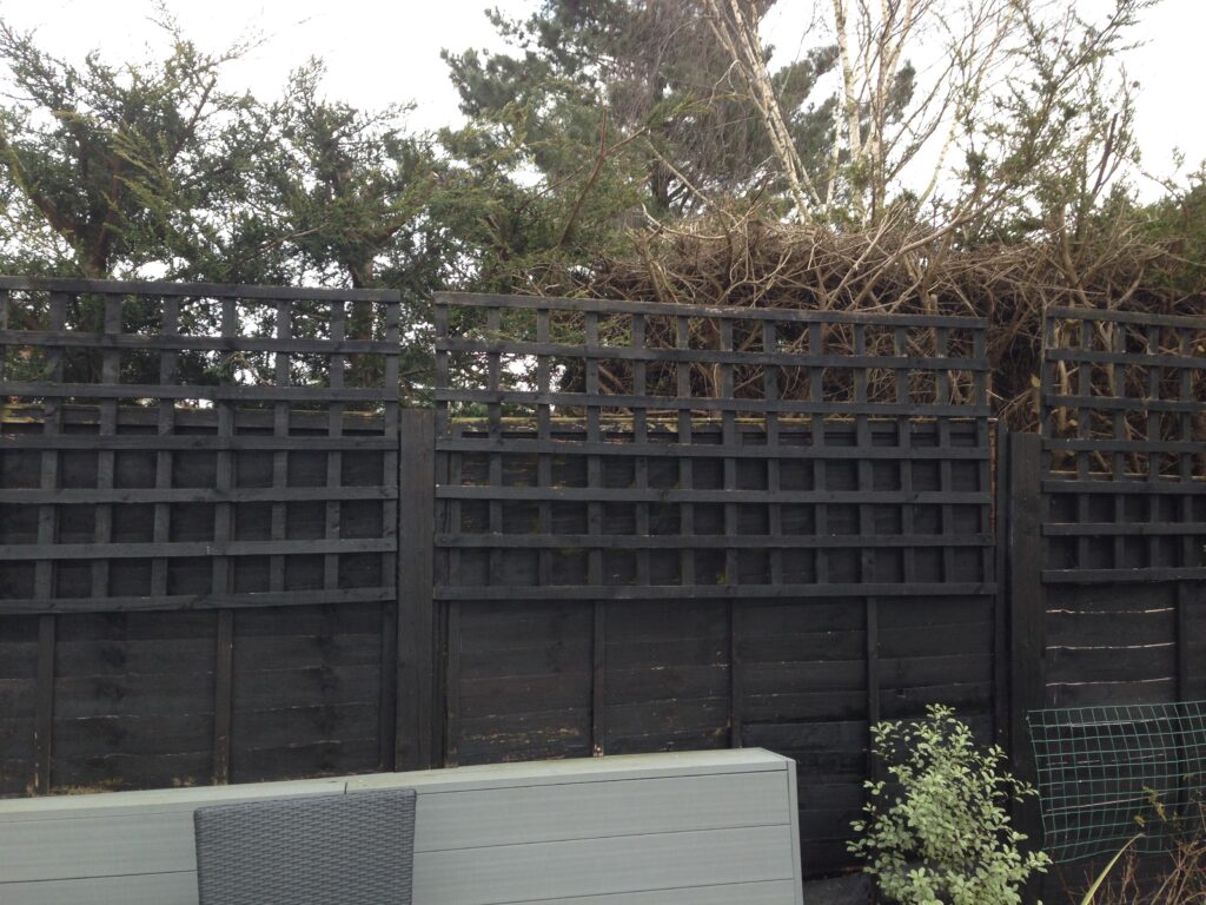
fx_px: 1150
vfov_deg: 42.9
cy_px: 452
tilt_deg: +7.3
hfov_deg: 55.4
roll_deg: +0.8
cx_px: 603
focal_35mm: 33
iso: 50
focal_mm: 4.12
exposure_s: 1/60
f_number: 2.4
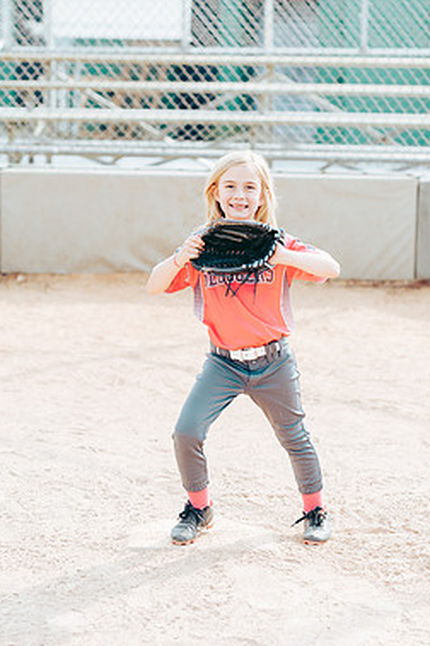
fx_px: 1813
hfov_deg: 13.5
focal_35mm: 101
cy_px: 291
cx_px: 246
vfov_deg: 20.2
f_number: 2.8
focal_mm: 85
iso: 160
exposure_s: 1/1000
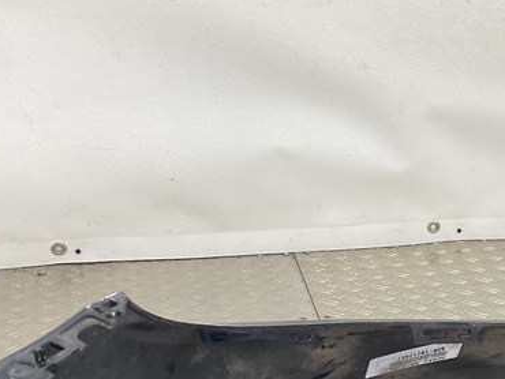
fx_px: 1153
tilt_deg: -31.3
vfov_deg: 17.8
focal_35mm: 79
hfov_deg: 23.1
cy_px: 458
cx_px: 562
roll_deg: -7.9
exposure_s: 1/120
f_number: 1.8
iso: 32
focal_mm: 3
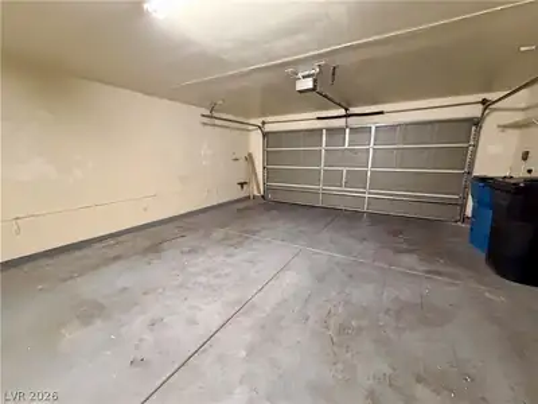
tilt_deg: -12.7
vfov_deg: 85.7
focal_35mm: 14
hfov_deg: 102.1
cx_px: 269
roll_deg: +0.2
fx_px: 218
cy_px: 202
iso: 800
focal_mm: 2.22
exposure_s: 1/60
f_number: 2.2
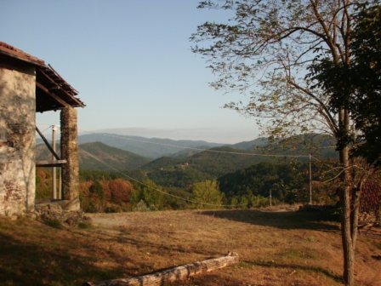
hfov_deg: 51.4
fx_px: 396
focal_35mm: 36
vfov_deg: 39.7
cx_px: 190
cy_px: 143
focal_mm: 6.3
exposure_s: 1/200
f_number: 7.3
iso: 64
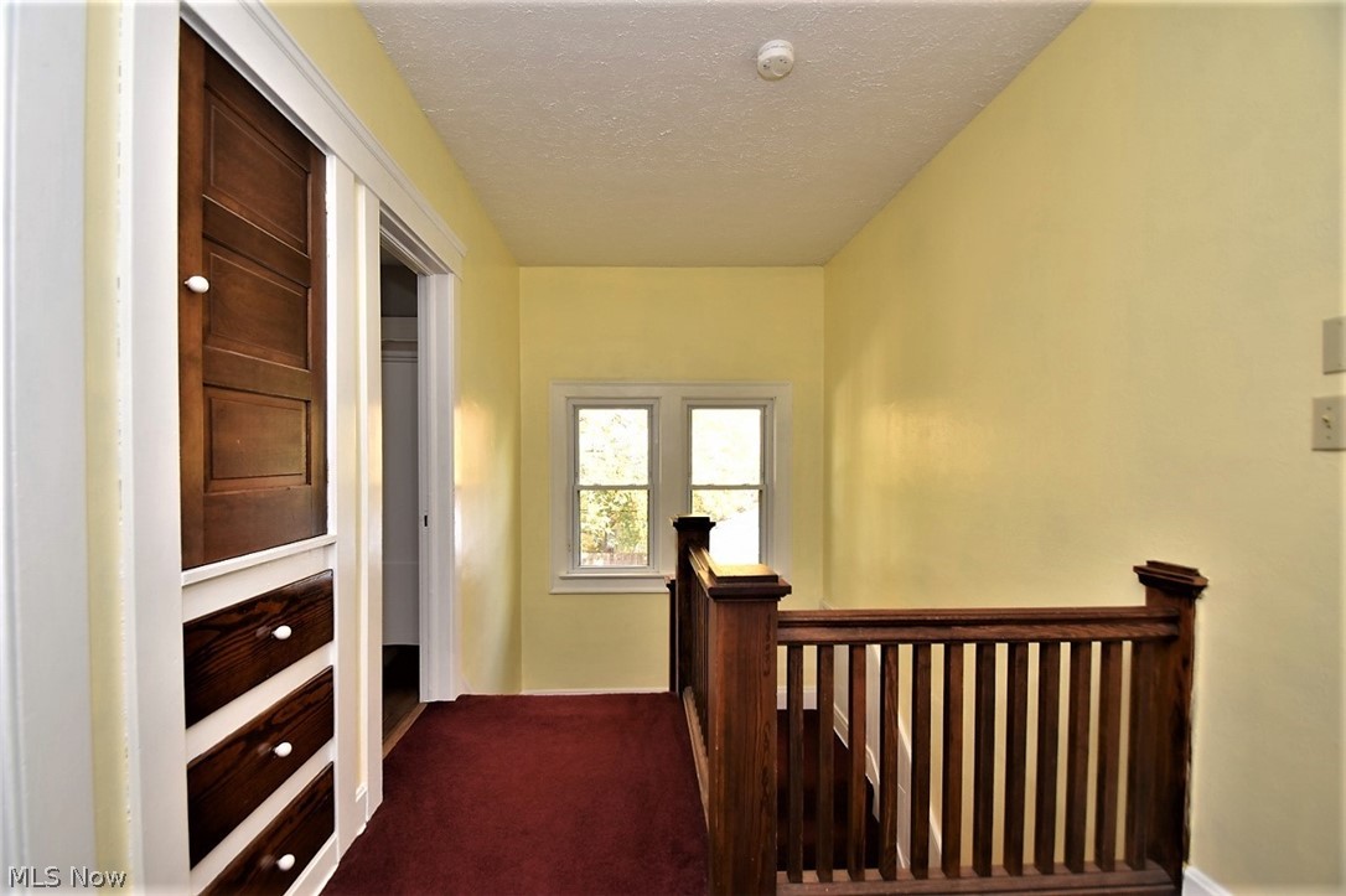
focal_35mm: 15
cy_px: 448
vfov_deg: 77.3
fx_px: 561
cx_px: 673
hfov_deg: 100.4
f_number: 7.1
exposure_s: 1/20
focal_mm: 10
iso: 200
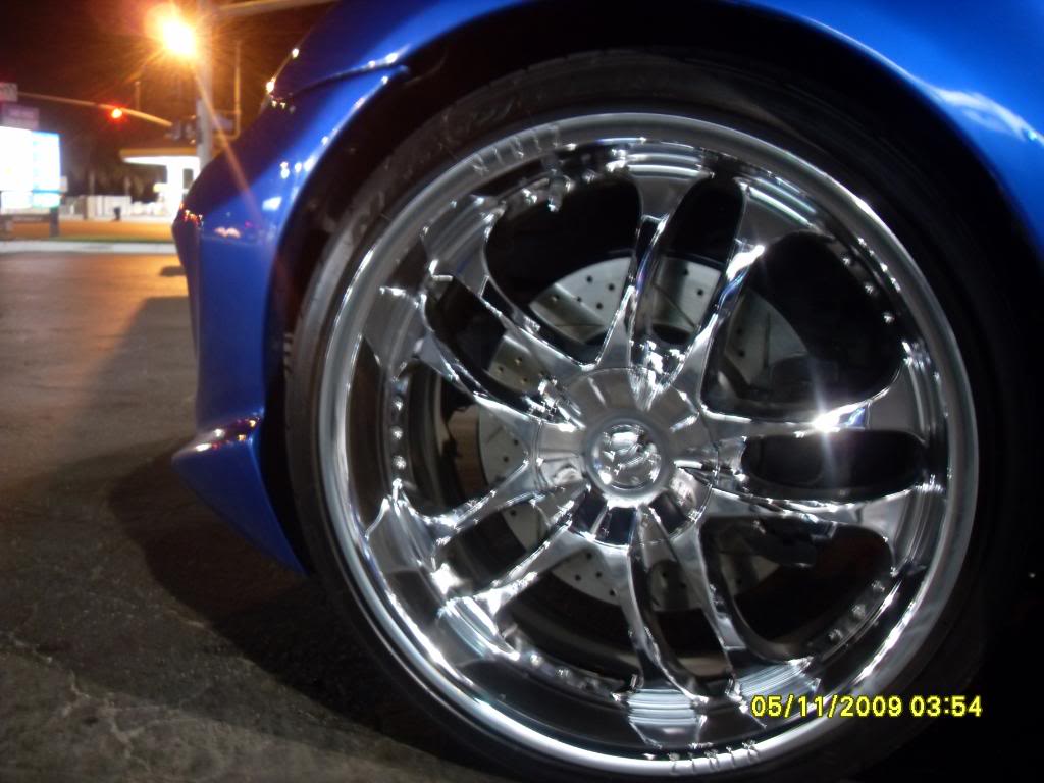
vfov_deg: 41.8
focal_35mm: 34
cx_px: 522
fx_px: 1025
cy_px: 392
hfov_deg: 54.0
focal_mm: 6.3
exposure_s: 1/1.43
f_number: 2.8
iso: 200
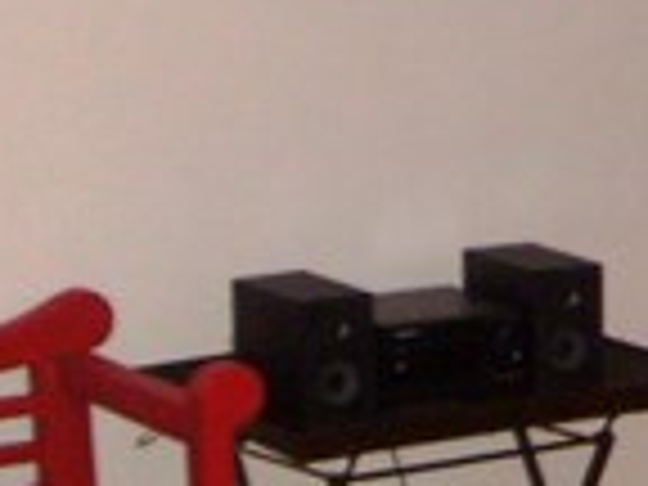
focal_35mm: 195
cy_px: -135
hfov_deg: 9.9
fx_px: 3650
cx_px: 954
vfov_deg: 7.5
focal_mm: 5.8
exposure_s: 1/45
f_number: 2.8
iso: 100
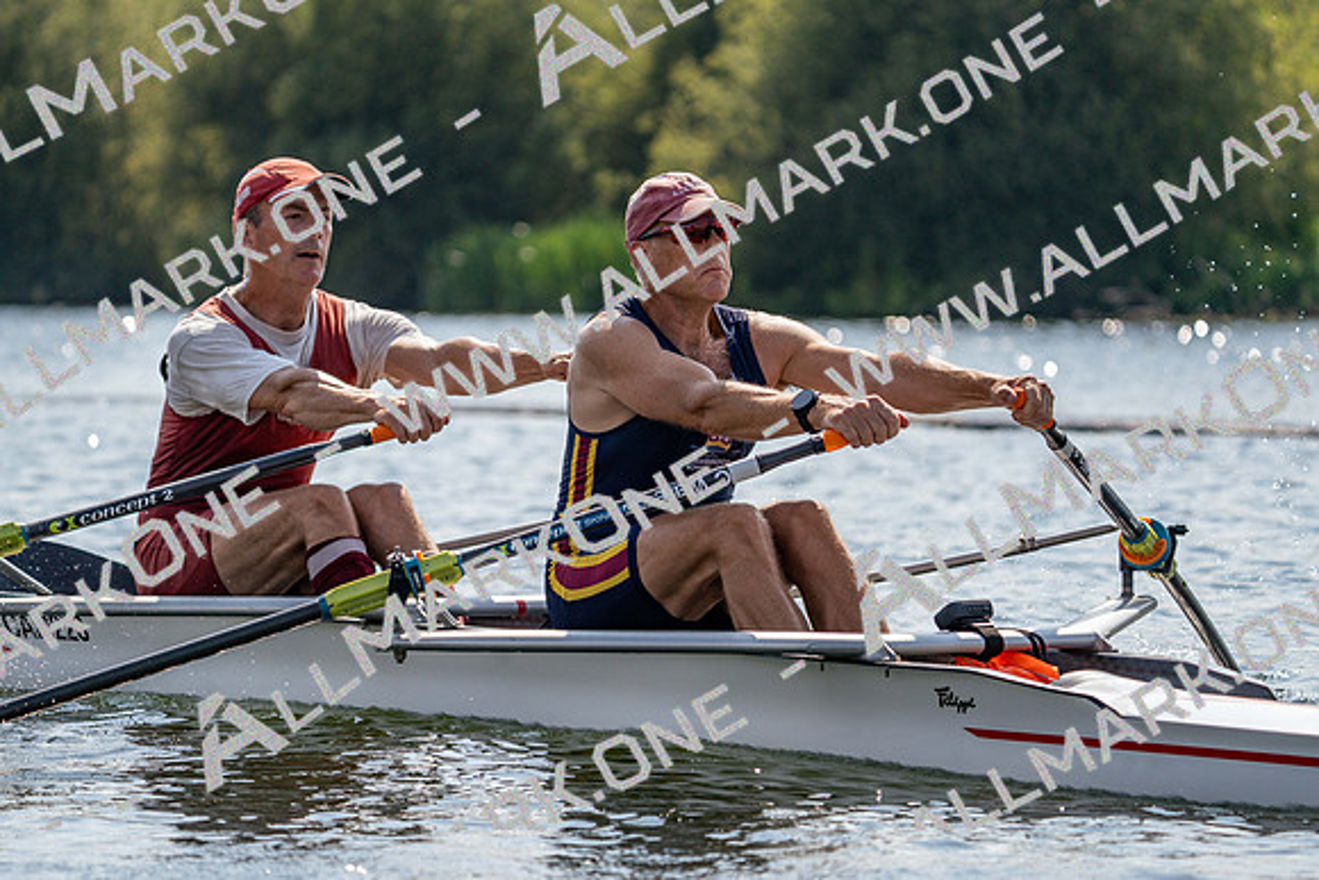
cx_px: 660
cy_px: 440
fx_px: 7329
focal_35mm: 200
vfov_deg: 6.9
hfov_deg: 10.3
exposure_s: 1/1600
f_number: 5.6
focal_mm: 200
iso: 200
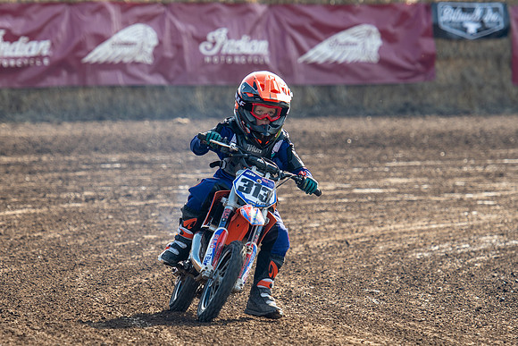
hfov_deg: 6.1
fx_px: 4875
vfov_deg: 4.1
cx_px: 259
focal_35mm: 339
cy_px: 230
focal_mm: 170
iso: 100
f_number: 4
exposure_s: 1/500
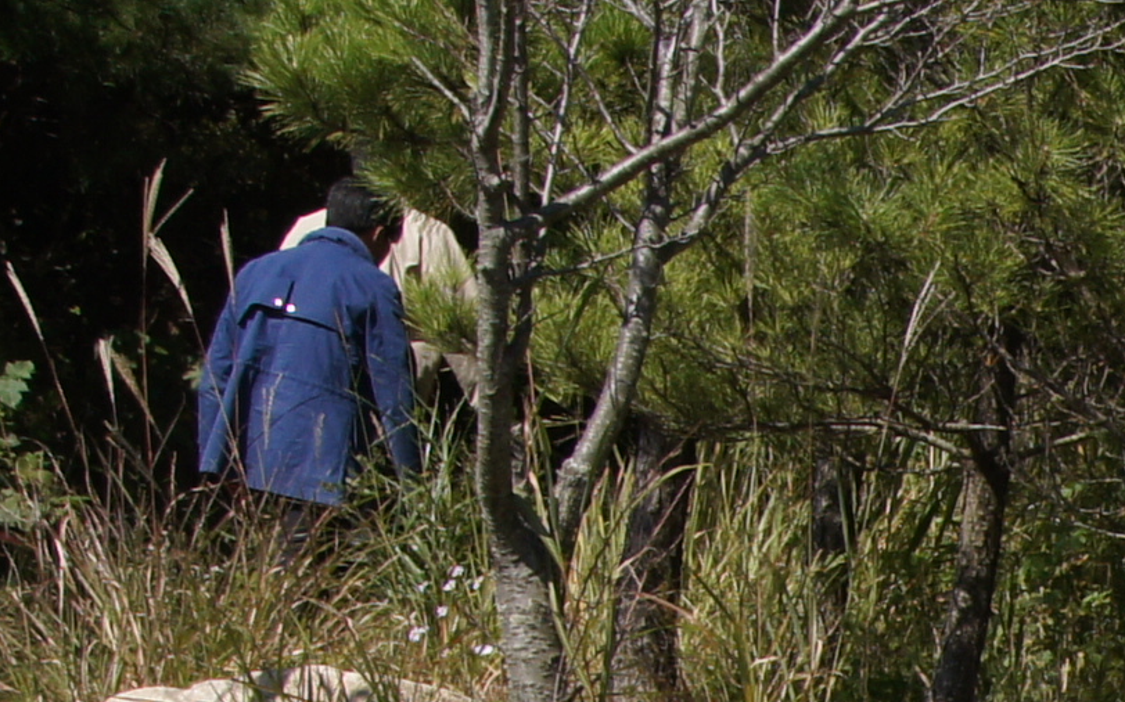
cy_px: 1632
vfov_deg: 7.0
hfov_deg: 10.0
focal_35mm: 177
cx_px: 2907
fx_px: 5425
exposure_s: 1/400
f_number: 10
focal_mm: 22
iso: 200
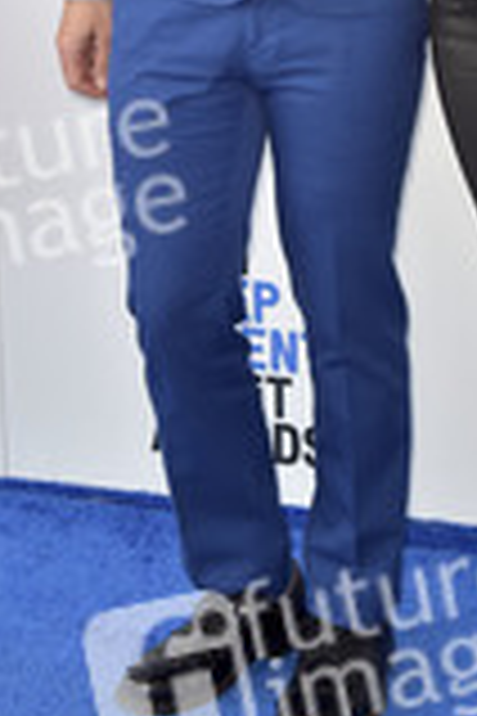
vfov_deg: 11.5
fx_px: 3498
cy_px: -18
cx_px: 448
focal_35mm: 176
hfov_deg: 7.8
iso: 500
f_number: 6.3
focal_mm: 70
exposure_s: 1/320
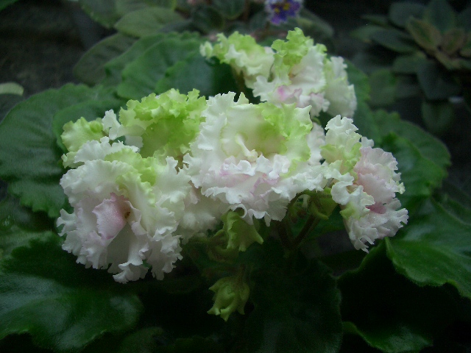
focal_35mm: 35
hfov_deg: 52.6
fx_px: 476
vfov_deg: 40.7
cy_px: 176
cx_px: 236
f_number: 2.6
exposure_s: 1/100
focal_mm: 5.8
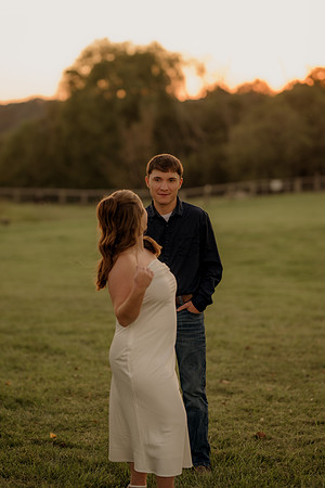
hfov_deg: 16.1
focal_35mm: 85
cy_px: 244
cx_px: 162
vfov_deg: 23.9
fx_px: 1151
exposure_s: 1/125
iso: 100
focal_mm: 85
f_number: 1.8
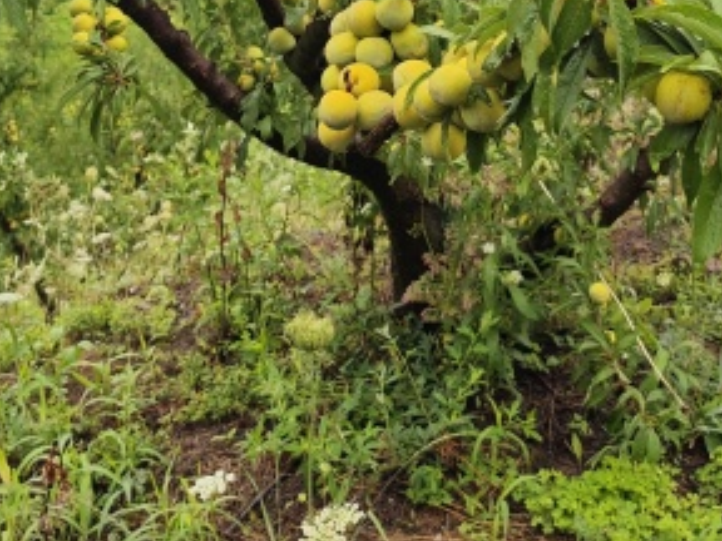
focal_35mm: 89
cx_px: 441
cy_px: -205
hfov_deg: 22.0
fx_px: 1856
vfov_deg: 15.6
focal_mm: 8.72
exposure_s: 1/775
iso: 50
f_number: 2
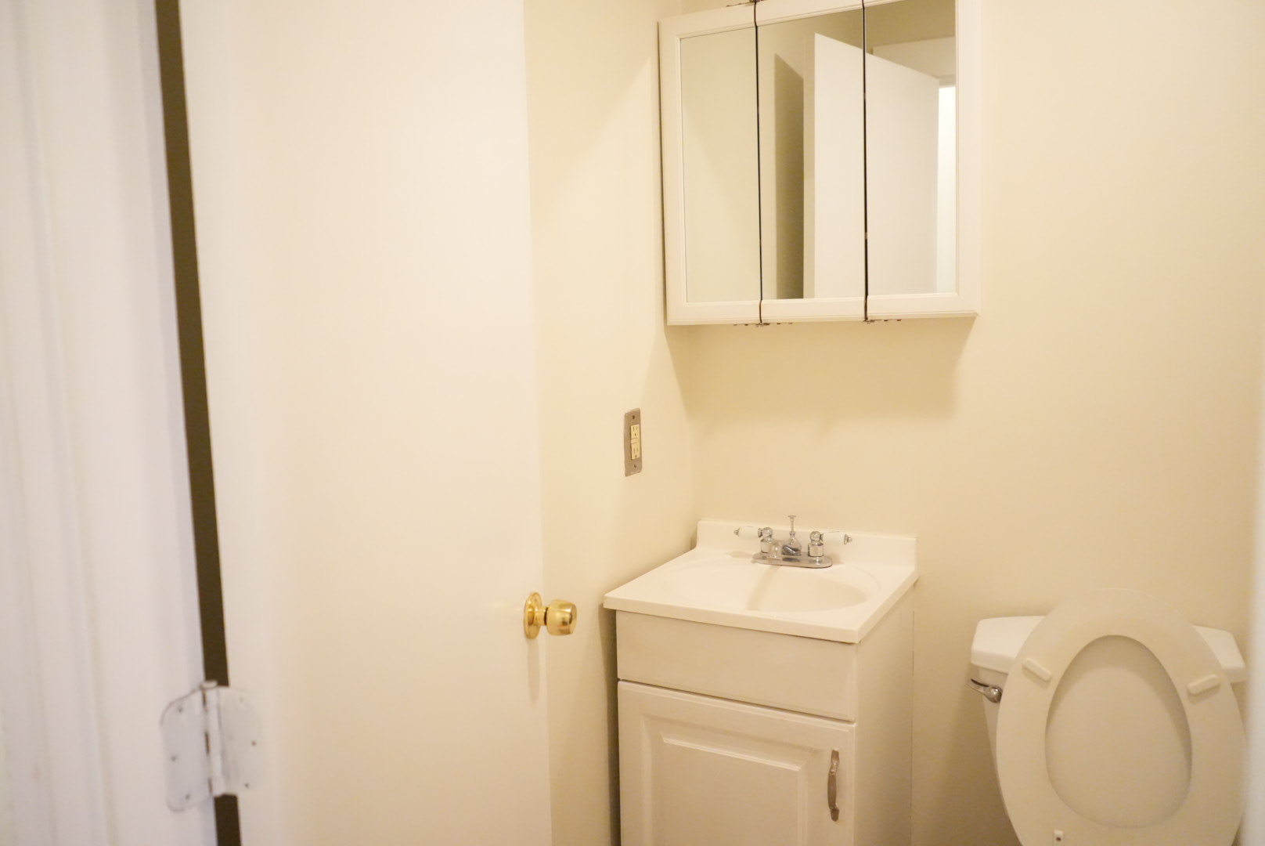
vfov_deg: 46.5
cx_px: 632
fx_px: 985
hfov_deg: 65.4
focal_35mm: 28
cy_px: 423
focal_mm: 28
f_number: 3.5
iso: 12800
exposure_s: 1/250
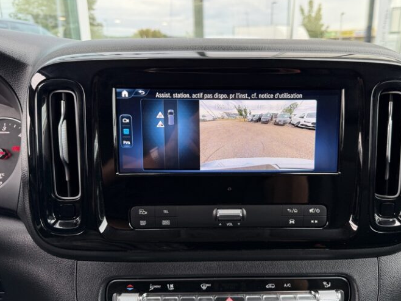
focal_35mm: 28
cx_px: 232
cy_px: 158
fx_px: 324
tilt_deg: -16.6
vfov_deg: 49.8
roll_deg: +0.2
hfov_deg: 63.1
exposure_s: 1/121
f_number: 1.78
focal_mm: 6.76
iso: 160
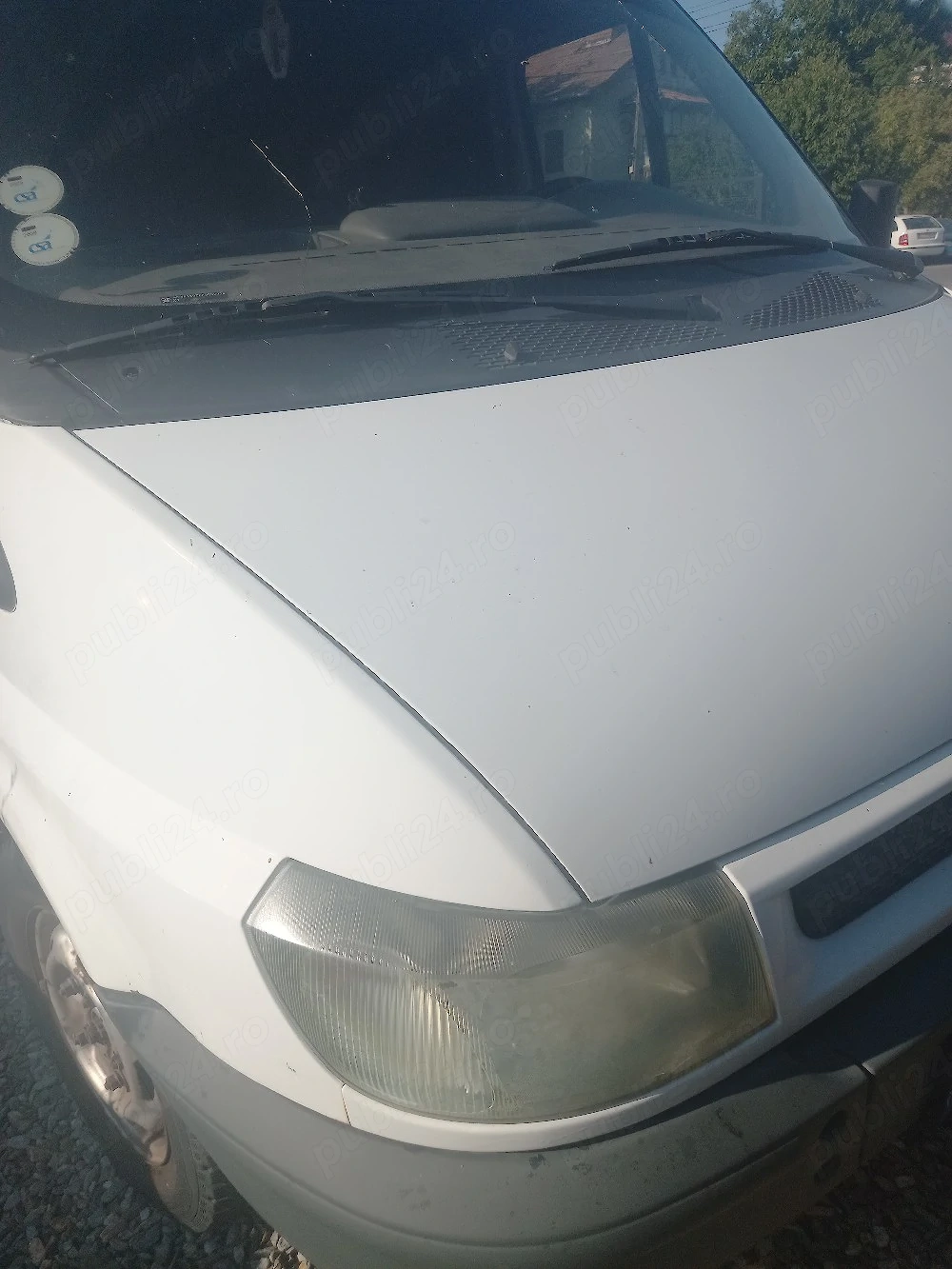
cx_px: 476
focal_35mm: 25
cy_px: 634
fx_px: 917
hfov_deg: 54.9
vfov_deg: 69.4
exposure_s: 1/1250
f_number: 2
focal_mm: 4.6
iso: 32
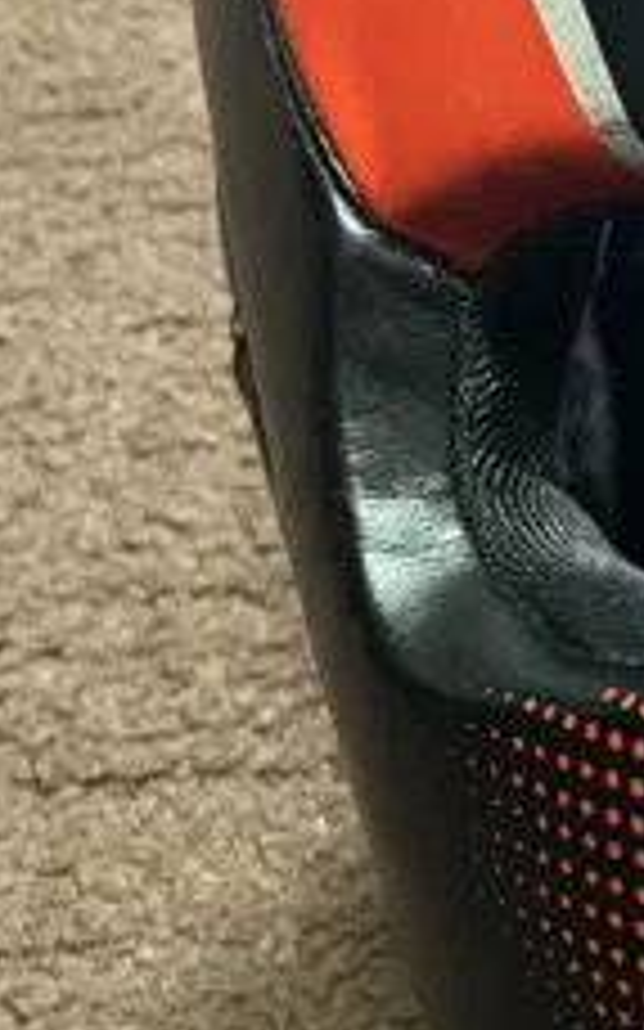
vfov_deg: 26.8
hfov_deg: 14.6
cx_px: 1202
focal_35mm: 77
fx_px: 2164
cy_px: 616
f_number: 1.5
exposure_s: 1/42
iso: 500
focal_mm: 5.7
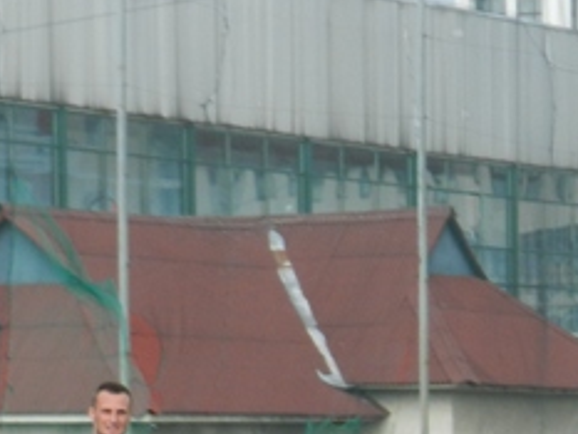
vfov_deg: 5.1
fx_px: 4811
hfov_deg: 6.7
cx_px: 970
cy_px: 722
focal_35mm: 288
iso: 160
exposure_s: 1/400
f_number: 4.4
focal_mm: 14.9
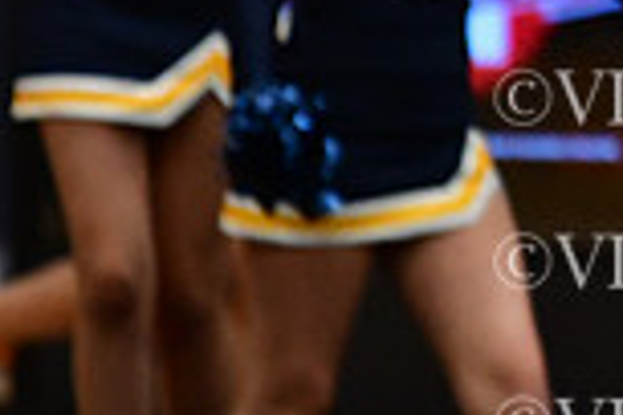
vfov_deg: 1.2
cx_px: 1083
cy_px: -149
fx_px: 19640
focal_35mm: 1135
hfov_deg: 1.8
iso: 4000
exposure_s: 1/800
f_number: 2.8
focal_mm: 200
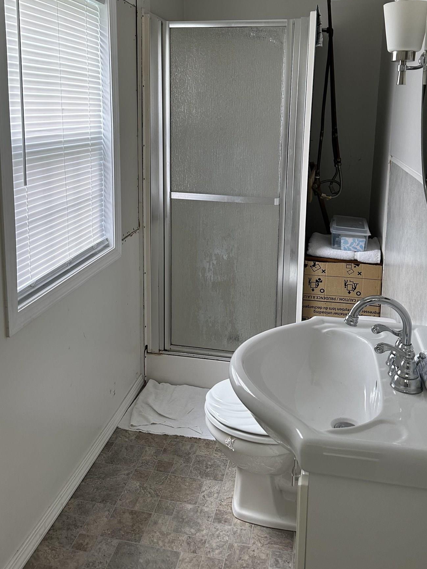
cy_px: 197
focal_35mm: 32
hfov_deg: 44.2
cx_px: 216
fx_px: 526
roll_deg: -1.4
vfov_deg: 55.8
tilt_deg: -9.6
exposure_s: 1/121
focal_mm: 6.86
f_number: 1.78
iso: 200
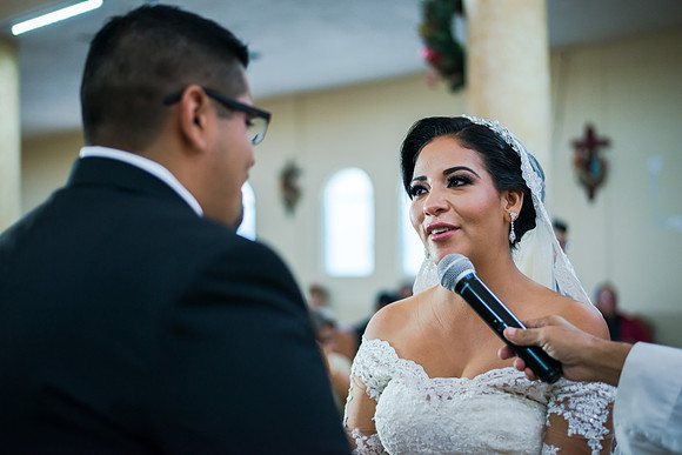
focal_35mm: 50
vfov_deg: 27.0
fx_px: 947
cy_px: 228
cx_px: 341
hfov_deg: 39.6
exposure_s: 1/320
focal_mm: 50
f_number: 1.8
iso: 1000
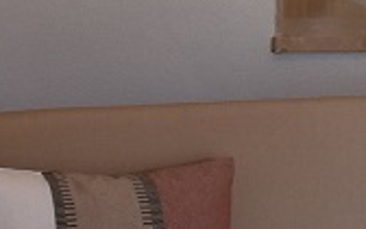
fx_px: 2510
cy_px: -113
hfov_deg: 8.3
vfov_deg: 5.2
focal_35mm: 252
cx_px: 373
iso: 800
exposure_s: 1/100
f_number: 5
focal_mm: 23
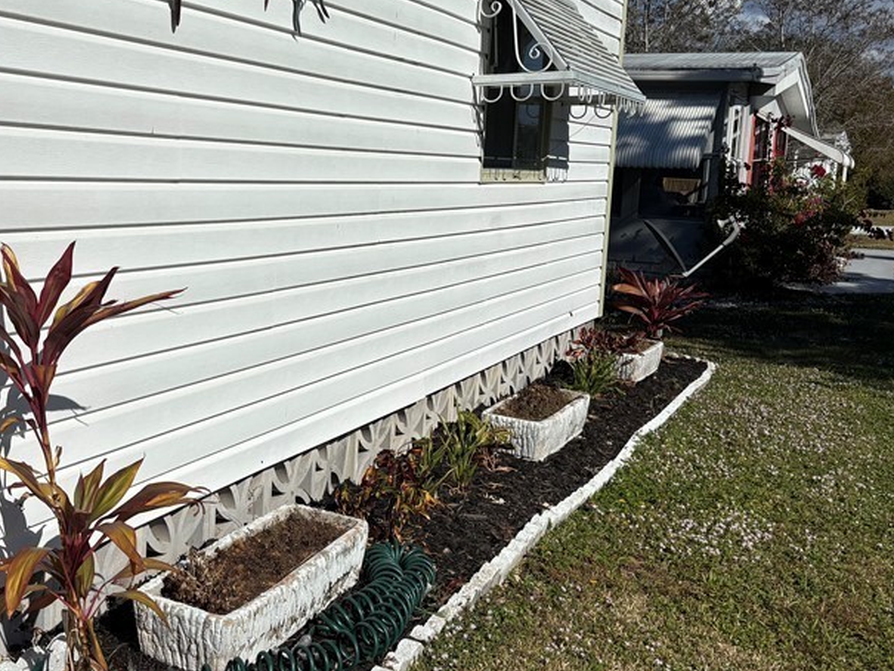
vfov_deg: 32.9
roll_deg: -3.2
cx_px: 312
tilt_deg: -8.7
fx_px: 1137
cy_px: 313
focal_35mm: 44
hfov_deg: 42.5
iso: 50
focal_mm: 5.96
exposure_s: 1/13889
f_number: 1.6
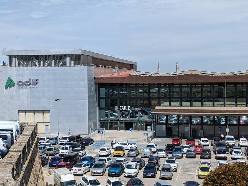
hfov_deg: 39.7
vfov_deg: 30.3
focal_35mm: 48
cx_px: 124
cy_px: 93
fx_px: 344
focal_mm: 6.8
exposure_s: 1/3040
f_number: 1.9
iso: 43
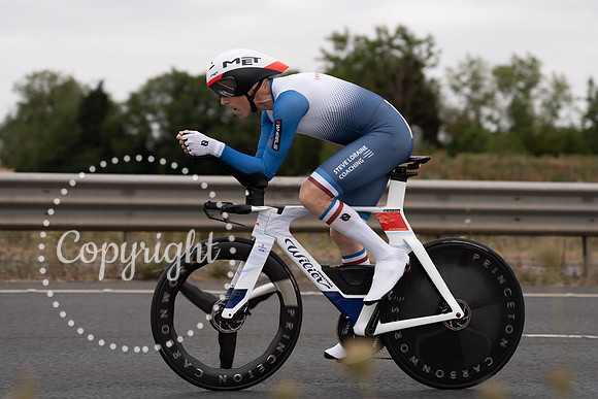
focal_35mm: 105
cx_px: 308
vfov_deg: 13.0
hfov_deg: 19.4
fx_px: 1752
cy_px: 145
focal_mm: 82
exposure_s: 1/800
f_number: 2.8
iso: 100
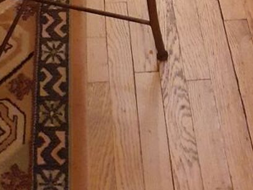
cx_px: 92
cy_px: -145
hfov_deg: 22.2
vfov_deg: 14.8
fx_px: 643
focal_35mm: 88
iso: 500
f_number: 1.9
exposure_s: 1/25
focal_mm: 3.6
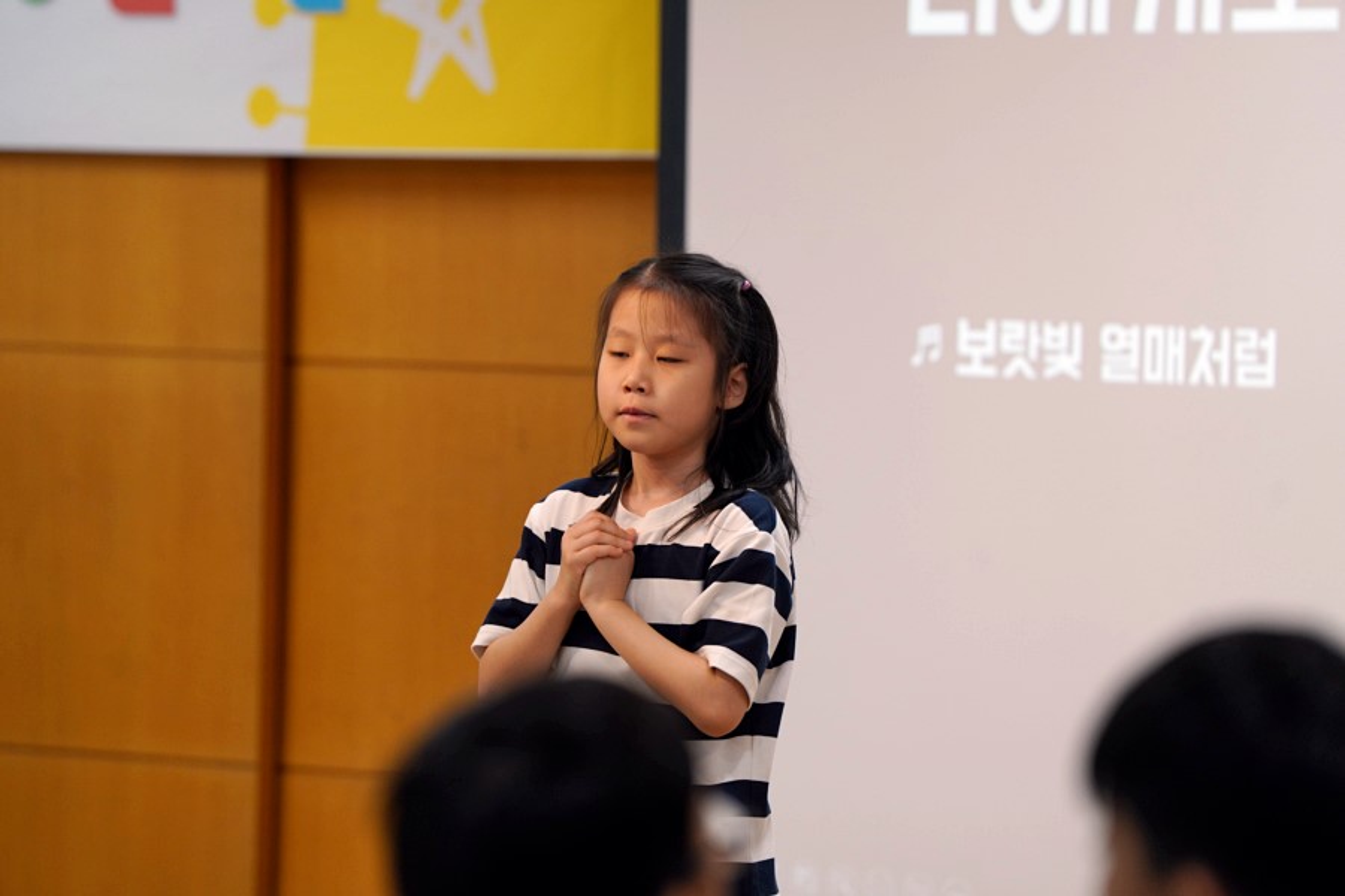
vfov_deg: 6.9
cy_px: 448
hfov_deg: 10.3
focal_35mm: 200
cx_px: 672
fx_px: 7472
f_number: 4
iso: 1250
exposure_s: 1/250
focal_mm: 200
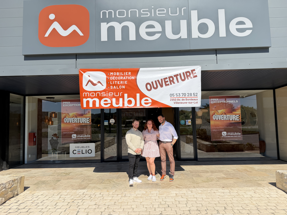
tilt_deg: +4.4
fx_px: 199
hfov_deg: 71.6
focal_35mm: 24
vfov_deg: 56.8
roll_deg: +2.2
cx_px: 144
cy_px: 108
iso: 100
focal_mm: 6.76
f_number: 1.78
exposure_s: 1/5714
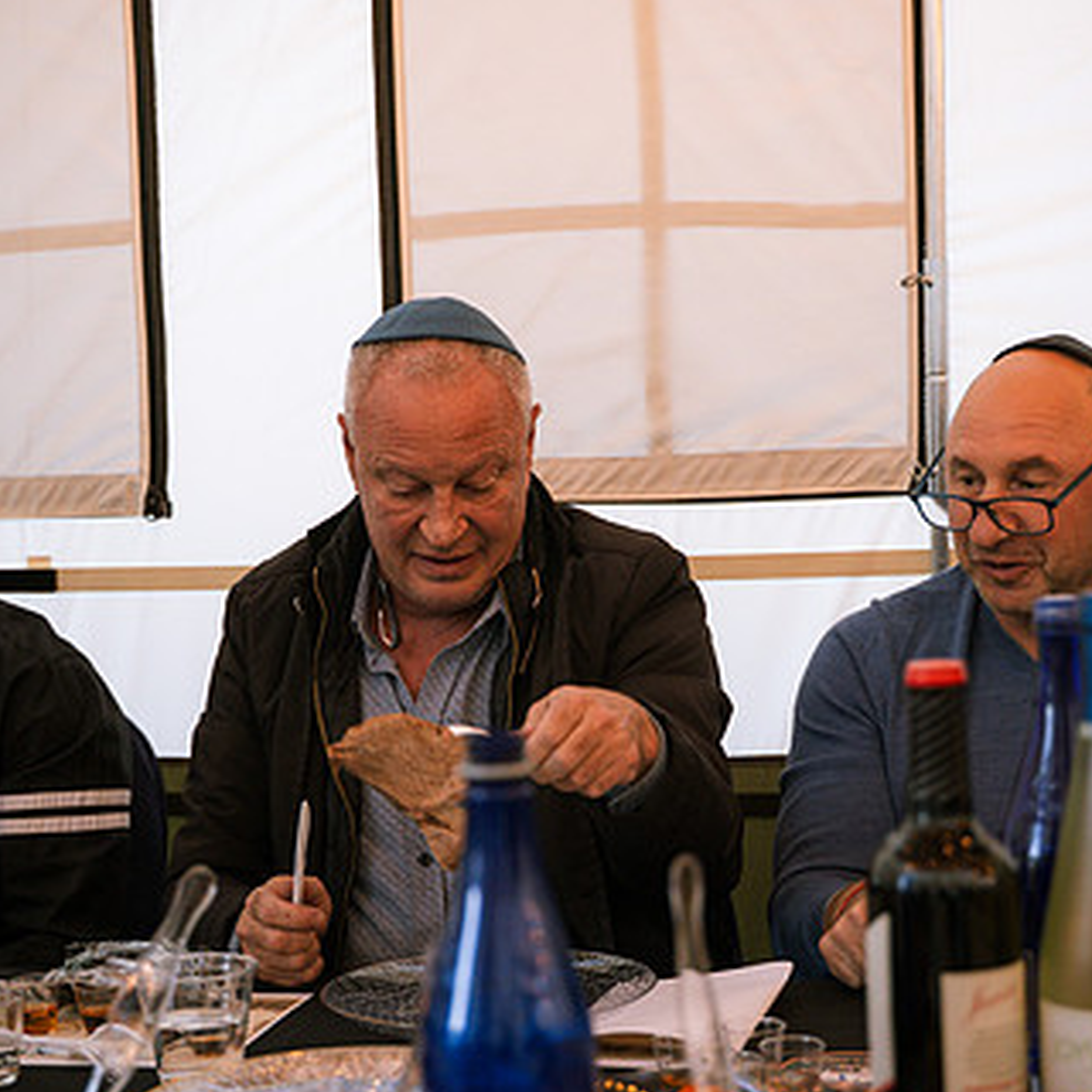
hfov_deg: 30.0
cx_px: 597
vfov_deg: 30.0
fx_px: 2034
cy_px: 572
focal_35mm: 57
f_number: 2.8
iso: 1250
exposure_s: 1/160
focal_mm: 37
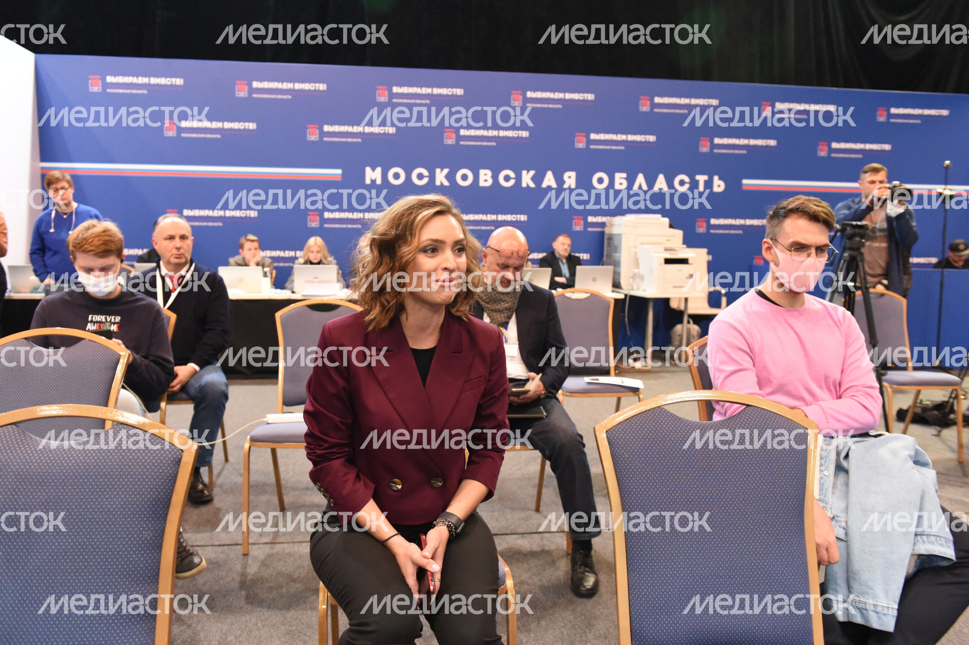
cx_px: 484
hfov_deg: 63.7
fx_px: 780
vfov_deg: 44.9
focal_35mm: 29
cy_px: 322
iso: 10000
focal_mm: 29
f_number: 4.5
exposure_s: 1/320
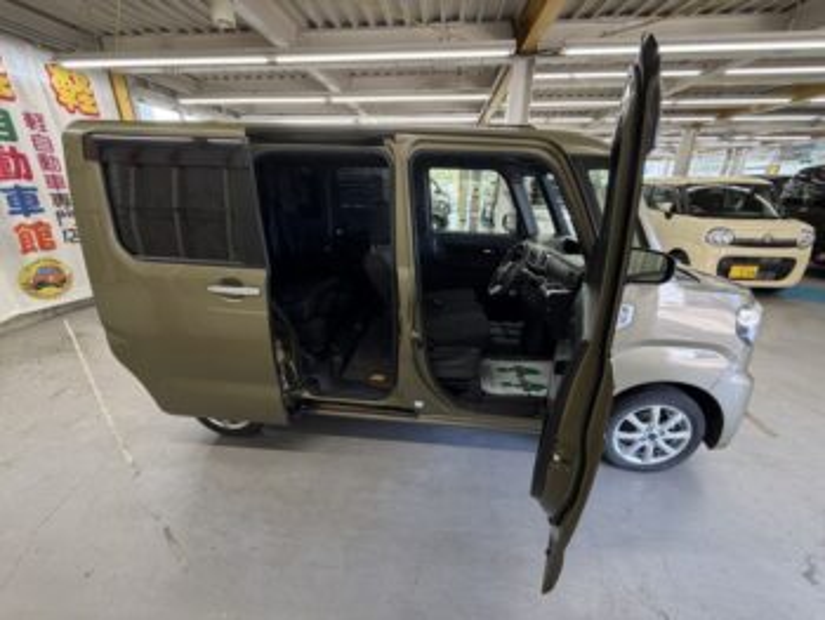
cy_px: 310
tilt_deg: -19.7
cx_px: 412
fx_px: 334
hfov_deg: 102.0
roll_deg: -0.4
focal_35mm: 14
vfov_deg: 85.7
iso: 160
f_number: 2.2
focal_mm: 2.22
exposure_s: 1/50
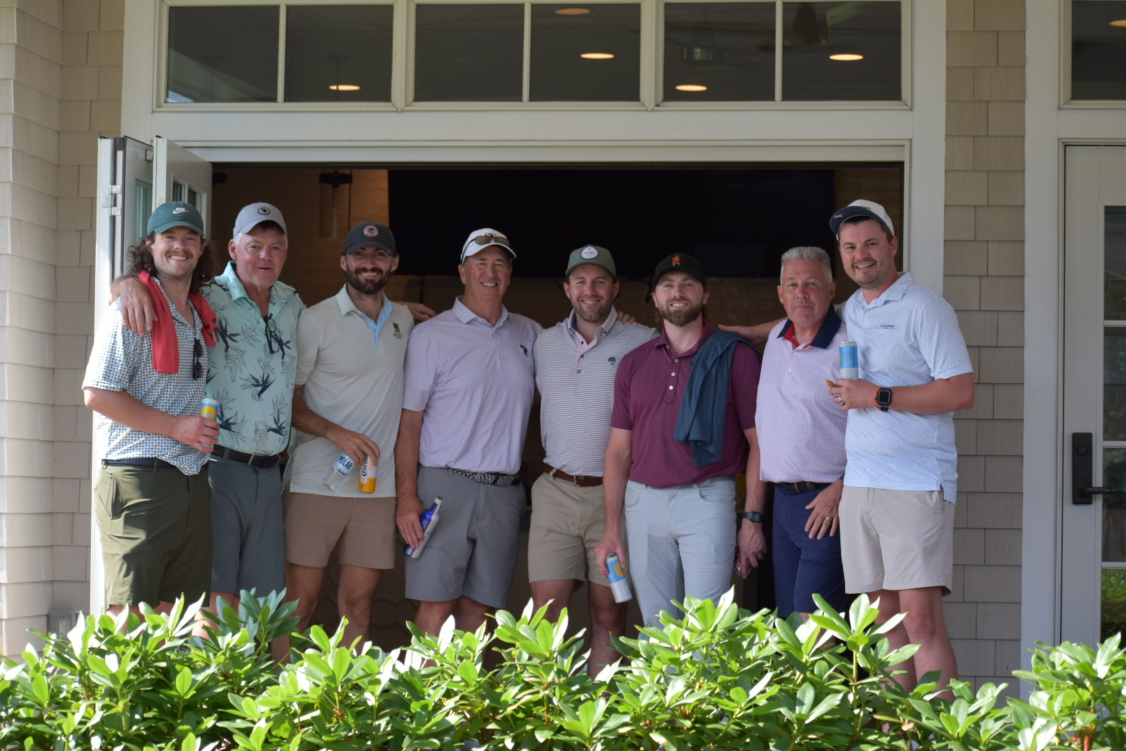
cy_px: 376
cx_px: 563
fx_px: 3284
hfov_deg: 19.5
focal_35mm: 105
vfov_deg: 13.0
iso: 200
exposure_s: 1/250
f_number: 5.6
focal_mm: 70
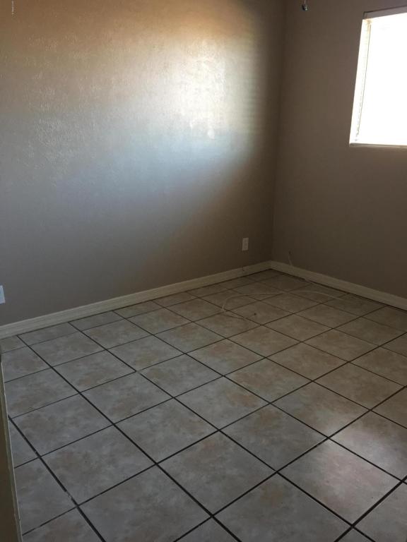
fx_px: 455
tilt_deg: -16.0
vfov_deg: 61.7
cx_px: 204
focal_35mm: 29
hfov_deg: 48.2
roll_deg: -1.1
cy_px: 271
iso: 100
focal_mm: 4.15
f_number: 2.2
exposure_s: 1/30
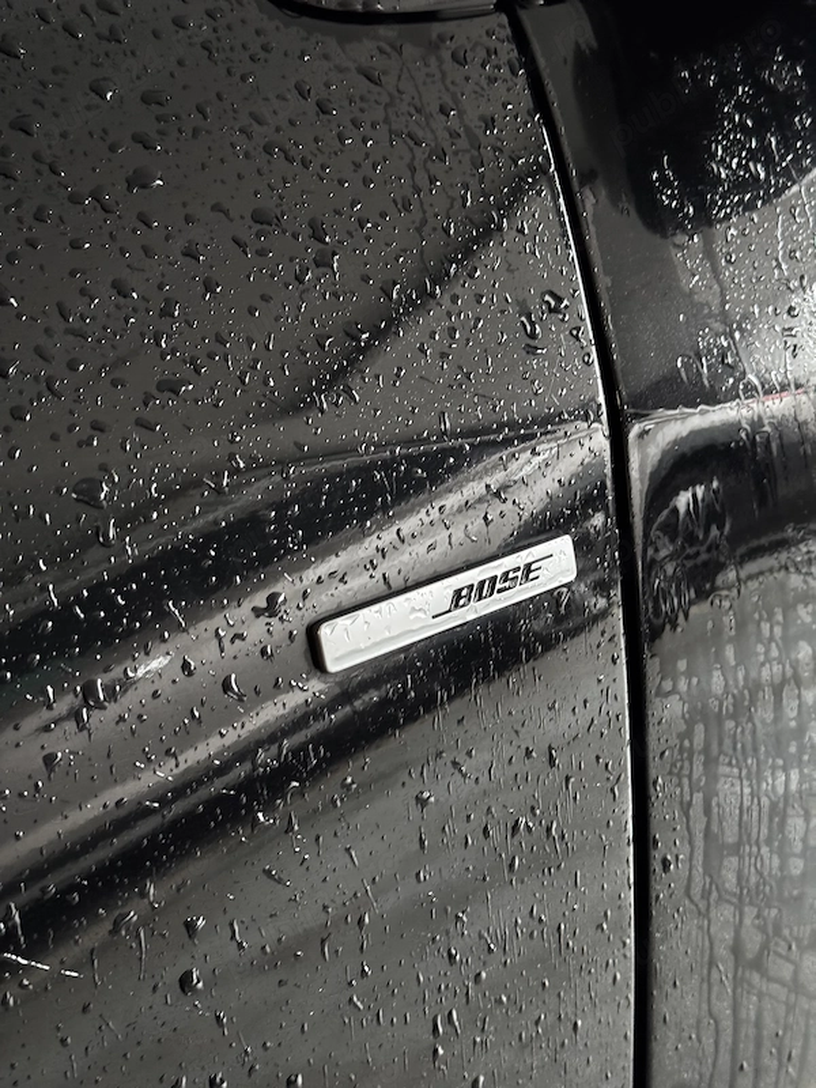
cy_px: 544
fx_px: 1509
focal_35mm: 48
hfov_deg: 30.3
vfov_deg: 39.7
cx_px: 408
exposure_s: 1/25
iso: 400
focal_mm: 6.76
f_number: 1.78
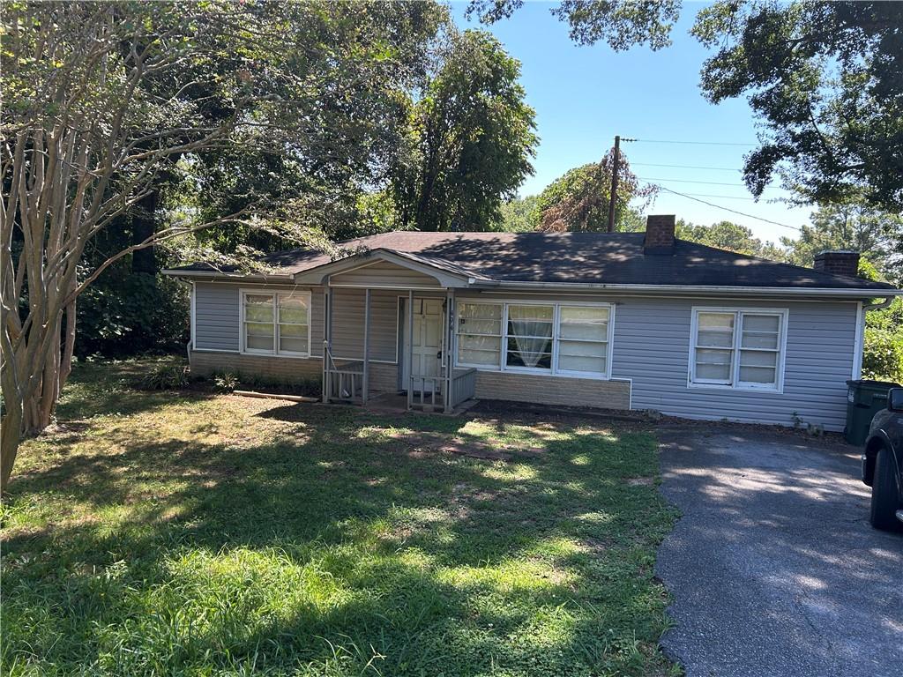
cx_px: 452
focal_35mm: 26
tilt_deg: -4.6
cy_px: 338
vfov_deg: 53.1
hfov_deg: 67.3
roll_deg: -2.5
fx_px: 678
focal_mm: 5.7
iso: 50
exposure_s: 1/555
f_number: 1.5
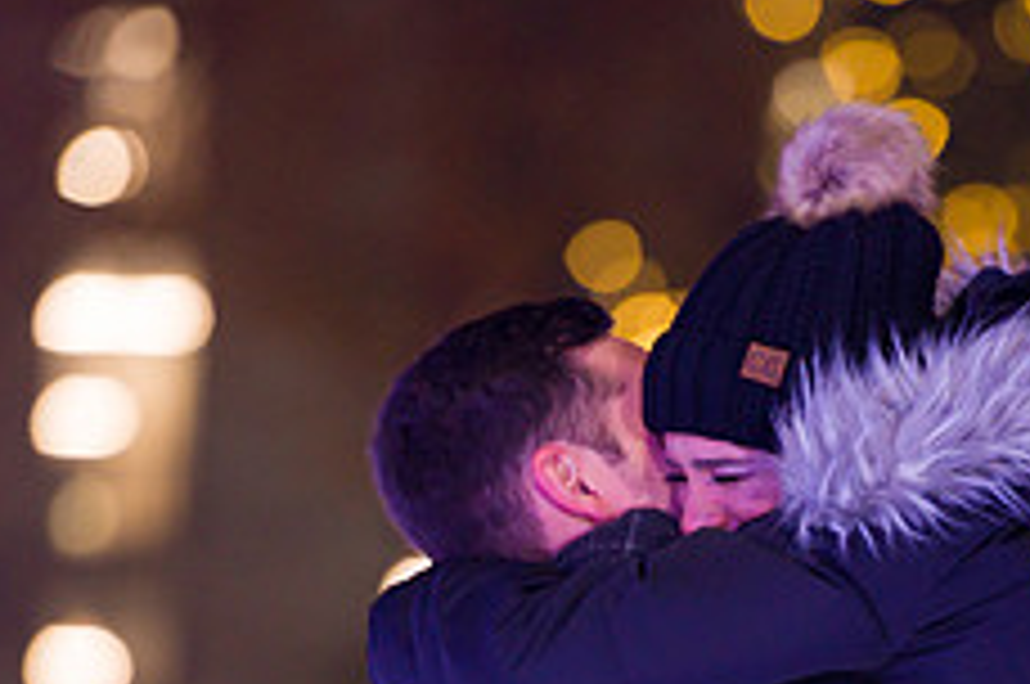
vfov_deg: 2.7
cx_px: 855
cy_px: 783
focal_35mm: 507
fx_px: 14485
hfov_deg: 4.1
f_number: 3.2
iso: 2000
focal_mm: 200
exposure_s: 1/200
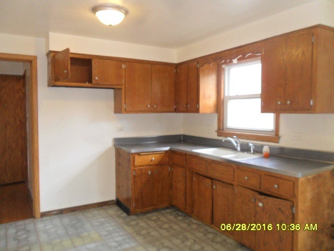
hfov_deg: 65.3
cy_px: 126
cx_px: 167
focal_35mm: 27
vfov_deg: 51.4
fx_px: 261
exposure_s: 1/30
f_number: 3.5
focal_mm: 4.9
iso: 160
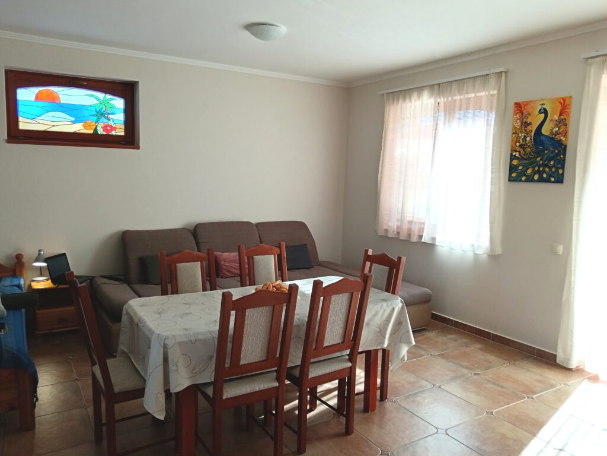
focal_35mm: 27
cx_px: 304
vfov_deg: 51.4
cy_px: 228
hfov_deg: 65.3
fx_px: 473
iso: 240
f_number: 1.9
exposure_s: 1/100
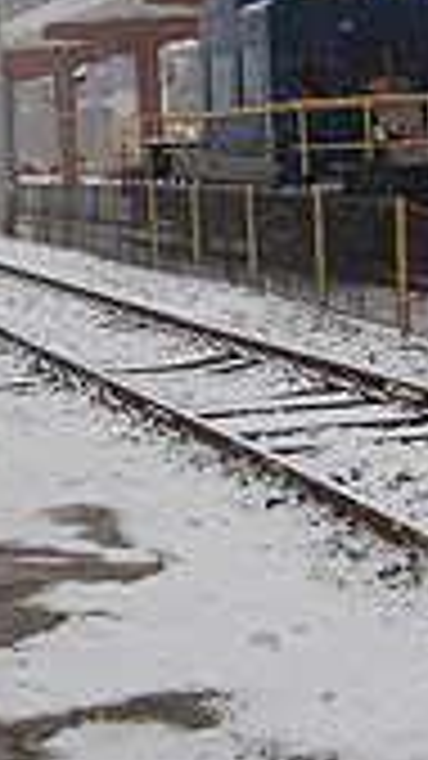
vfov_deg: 22.7
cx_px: -54
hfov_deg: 12.9
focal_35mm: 92
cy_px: 101
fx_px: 1857
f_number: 5.6
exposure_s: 1/125
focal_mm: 22
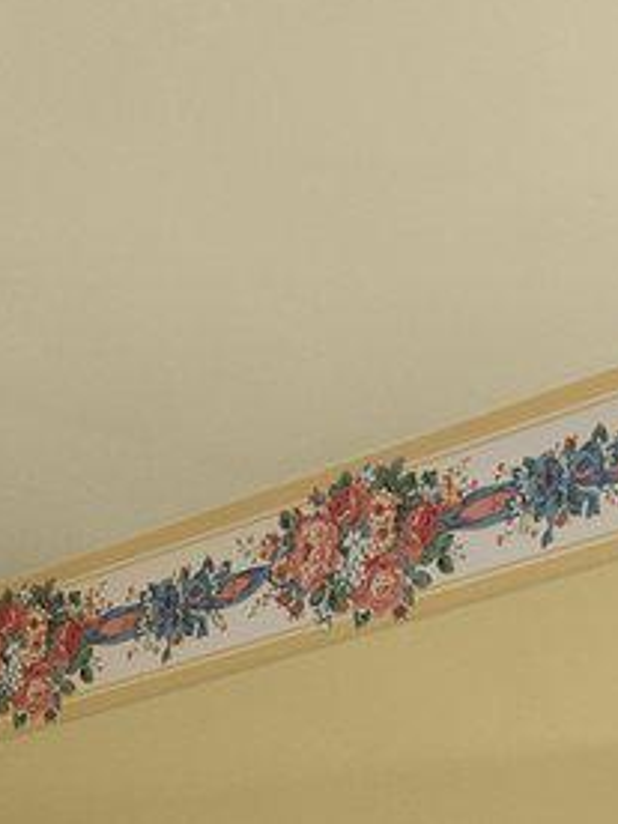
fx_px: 2714
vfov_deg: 14.4
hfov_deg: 12.5
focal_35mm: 114
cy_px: 1638
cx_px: -248
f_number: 8
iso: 2000
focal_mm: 16
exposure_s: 1/15
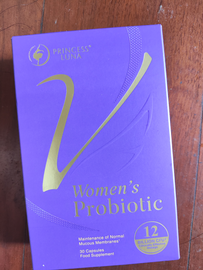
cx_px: 102
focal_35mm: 24
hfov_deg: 56.9
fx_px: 188
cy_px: 135
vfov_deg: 71.6
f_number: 1.8
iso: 818
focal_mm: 4.68
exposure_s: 1/33.3
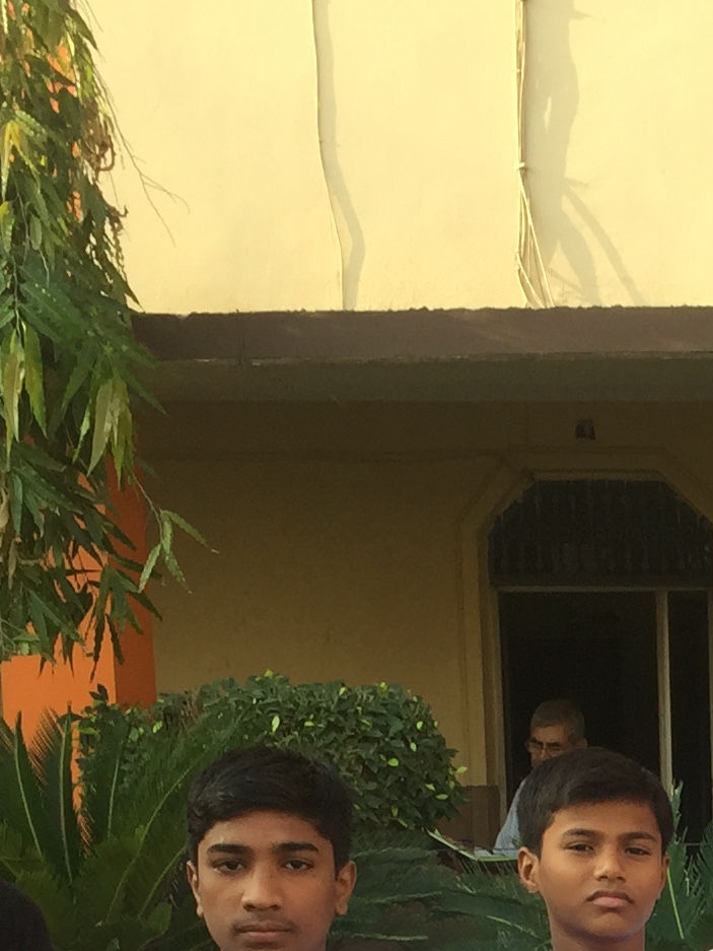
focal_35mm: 101
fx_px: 2773
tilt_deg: -8.2
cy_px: 1157
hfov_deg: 13.8
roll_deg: -0.4
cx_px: 1071
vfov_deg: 18.4
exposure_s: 1/246
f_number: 2.2
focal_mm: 4.15
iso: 32
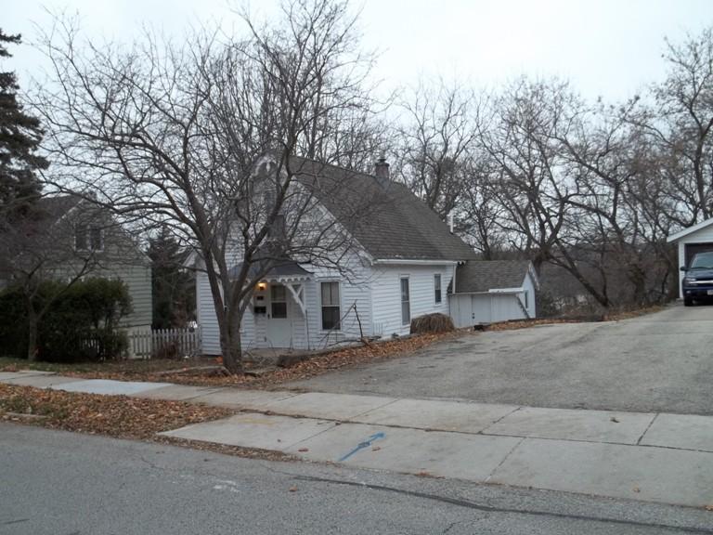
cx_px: 356
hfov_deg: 55.4
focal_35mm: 33
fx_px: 680
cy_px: 268
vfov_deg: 42.9
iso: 64
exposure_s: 1/200
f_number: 3.3
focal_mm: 5.9
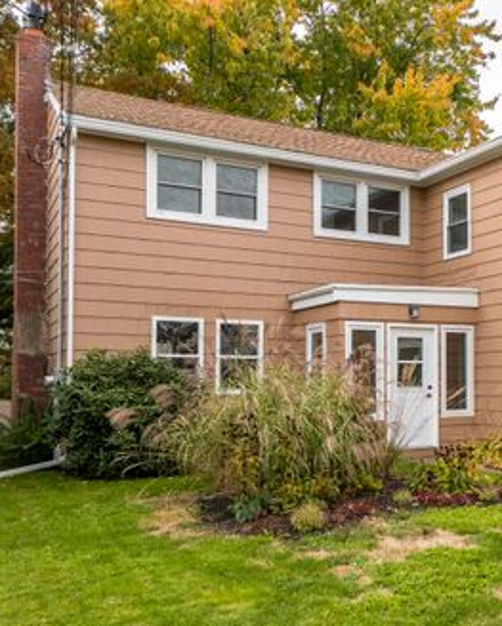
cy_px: 316
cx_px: 445
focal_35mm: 41
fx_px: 755
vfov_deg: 45.0
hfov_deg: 34.8
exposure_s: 1/640
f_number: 6.3
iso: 400
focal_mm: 19
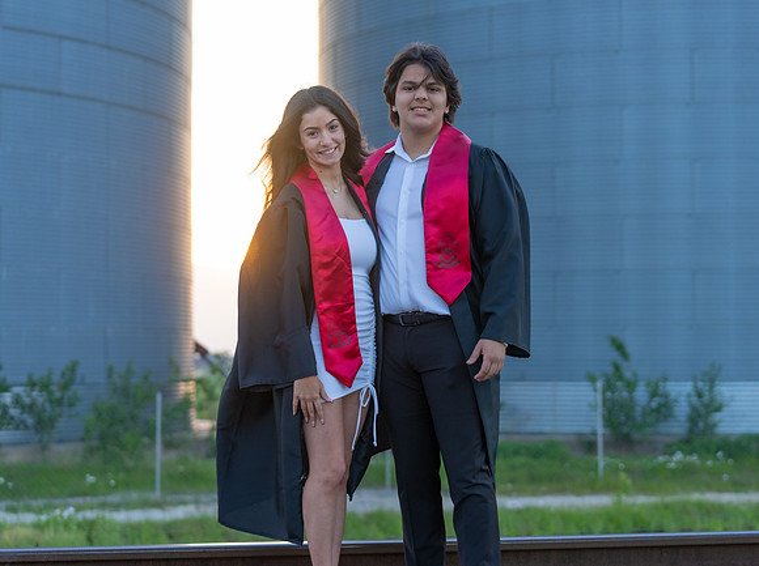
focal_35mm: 81
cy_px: 277
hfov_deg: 24.2
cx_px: 435
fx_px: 1772
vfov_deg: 18.2
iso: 500
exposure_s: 1/320
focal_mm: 70
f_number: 3.2
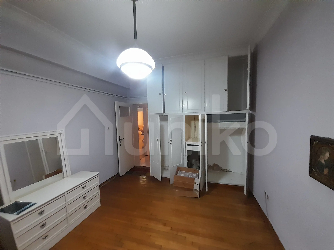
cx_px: 167
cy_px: 125
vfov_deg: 89.9
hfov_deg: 106.2
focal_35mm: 13
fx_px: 125
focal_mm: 1.13
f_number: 2.2
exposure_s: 1/25
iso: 320
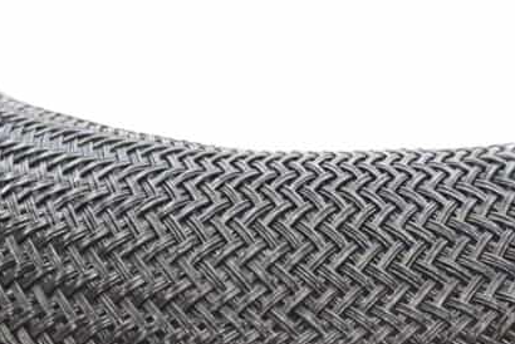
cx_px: 377
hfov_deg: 8.8
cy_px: 178
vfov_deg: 5.9
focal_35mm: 232
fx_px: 3328
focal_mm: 31
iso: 400
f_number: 5
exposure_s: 1/100
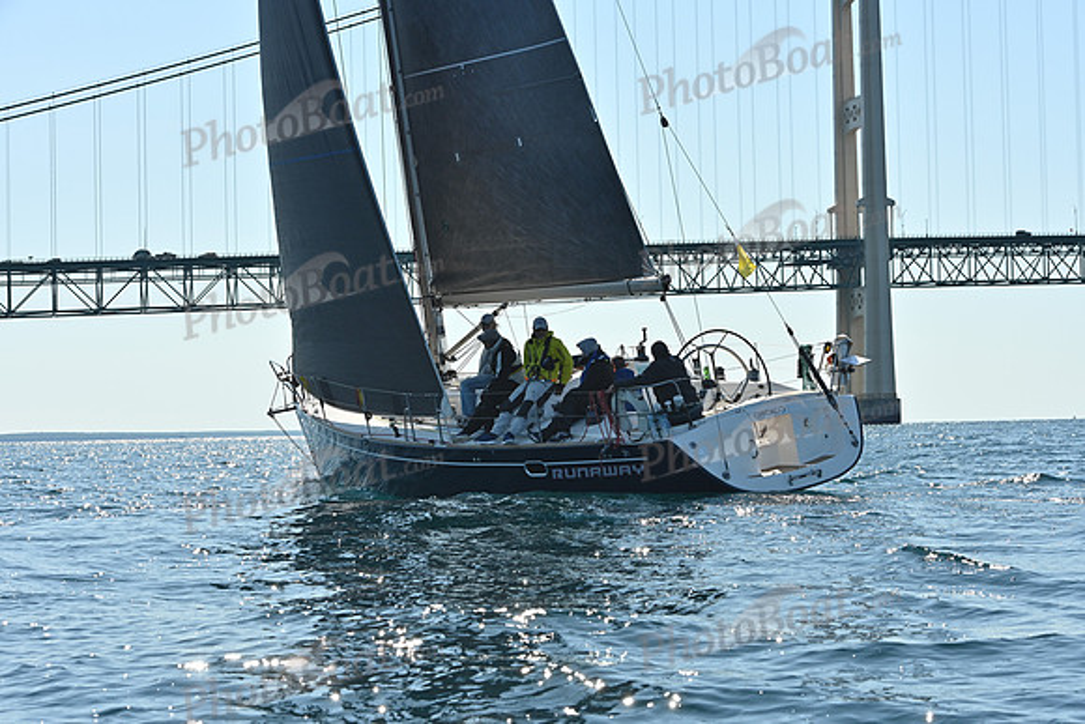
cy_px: 362
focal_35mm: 75
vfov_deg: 18.2
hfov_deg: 27.0
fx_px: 2261
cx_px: 542
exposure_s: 1/1000
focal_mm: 75
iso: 320
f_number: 8
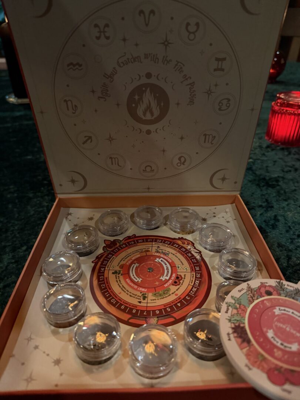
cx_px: 150
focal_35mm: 24
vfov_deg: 71.6
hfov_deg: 56.8
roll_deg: +2.0
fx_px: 277
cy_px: 200
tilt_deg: -31.9
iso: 1250
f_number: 1.78
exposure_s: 1/30
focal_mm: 6.76
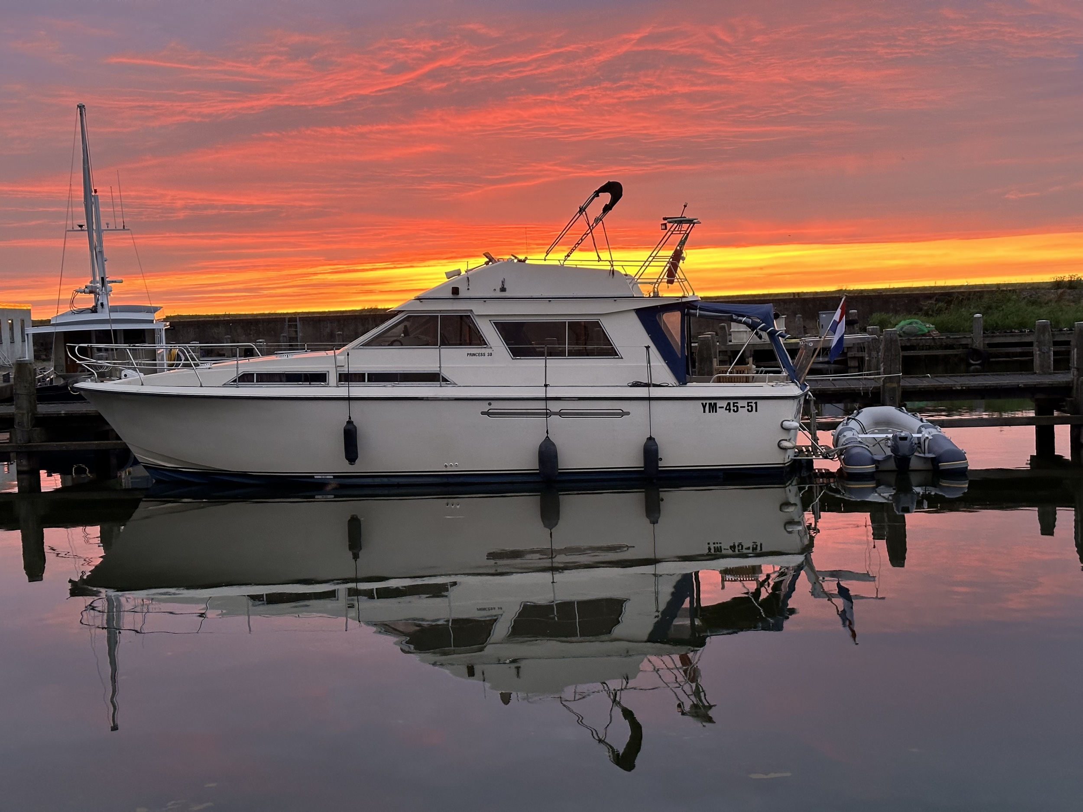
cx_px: 542
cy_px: 406
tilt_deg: -2.7
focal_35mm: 48
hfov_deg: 39.7
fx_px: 1502
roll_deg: +2.5
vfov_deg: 30.3
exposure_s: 1/60
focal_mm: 6.86
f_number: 1.78
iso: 160
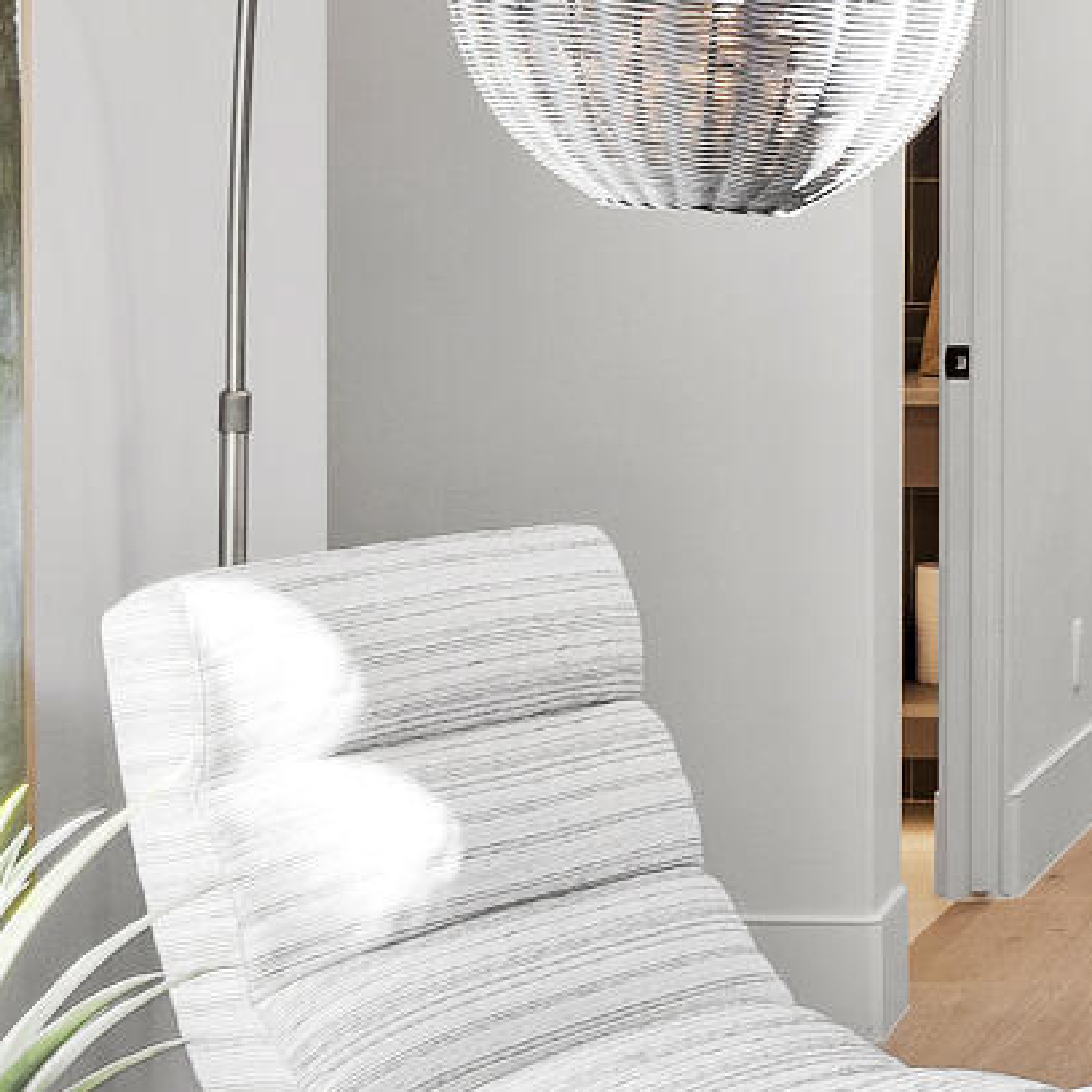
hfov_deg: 15.6
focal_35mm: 100
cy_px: 187
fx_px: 3569
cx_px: 1785
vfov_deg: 17.2
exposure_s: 1/1.67
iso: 125
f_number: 10
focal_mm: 16
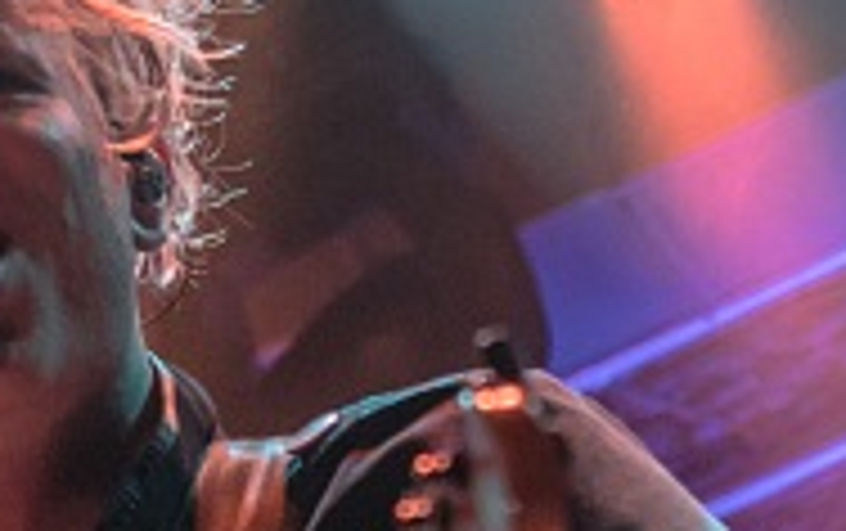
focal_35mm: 199
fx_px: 4594
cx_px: 248
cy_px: 702
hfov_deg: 10.5
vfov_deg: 6.6
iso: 3200
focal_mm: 34
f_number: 2.8
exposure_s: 1/100
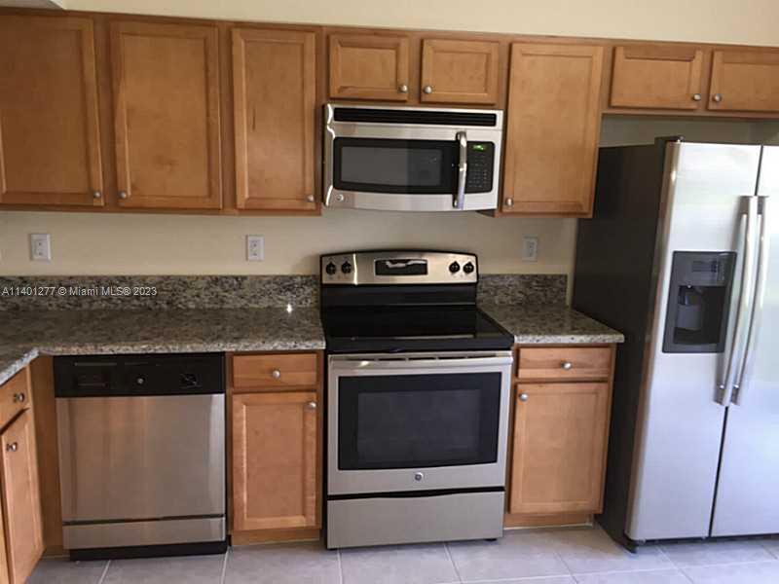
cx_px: 390
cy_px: 292
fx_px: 653
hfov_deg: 61.7
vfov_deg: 48.2
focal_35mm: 29
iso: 64
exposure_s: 1/30
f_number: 2.2
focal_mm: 4.15
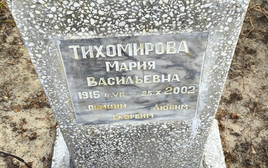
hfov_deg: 37.5
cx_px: 136
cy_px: 80
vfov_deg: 24.0
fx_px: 394
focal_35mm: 54
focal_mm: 4.71
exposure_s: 1/120
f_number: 1.7
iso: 50
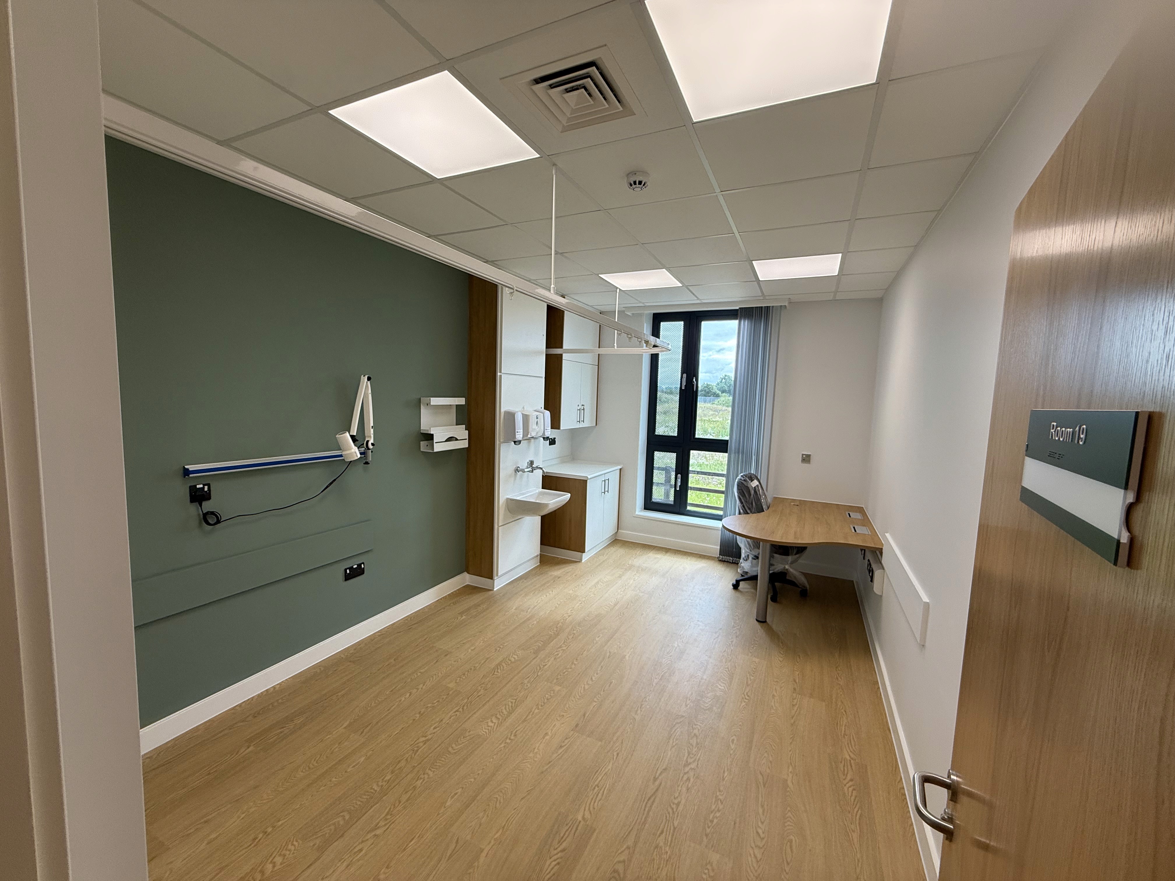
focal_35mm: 14
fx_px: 475
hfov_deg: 102.1
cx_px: 588
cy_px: 440
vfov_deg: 85.7
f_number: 2.2
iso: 64
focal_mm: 2.22
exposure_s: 1/166
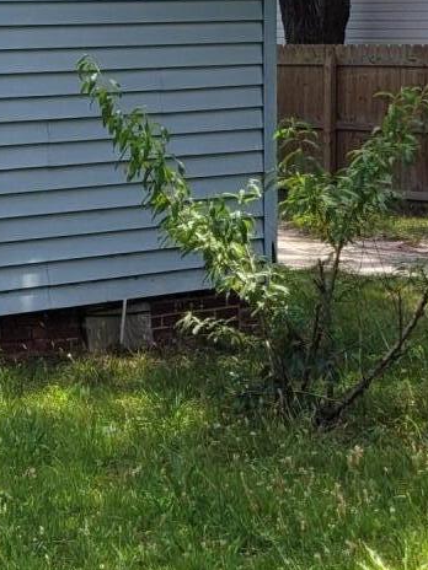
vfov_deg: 17.2
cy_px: 15
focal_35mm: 112
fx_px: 1846
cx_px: -446
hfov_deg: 11.7
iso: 40
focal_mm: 5.4
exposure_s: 1/1542
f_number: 1.8
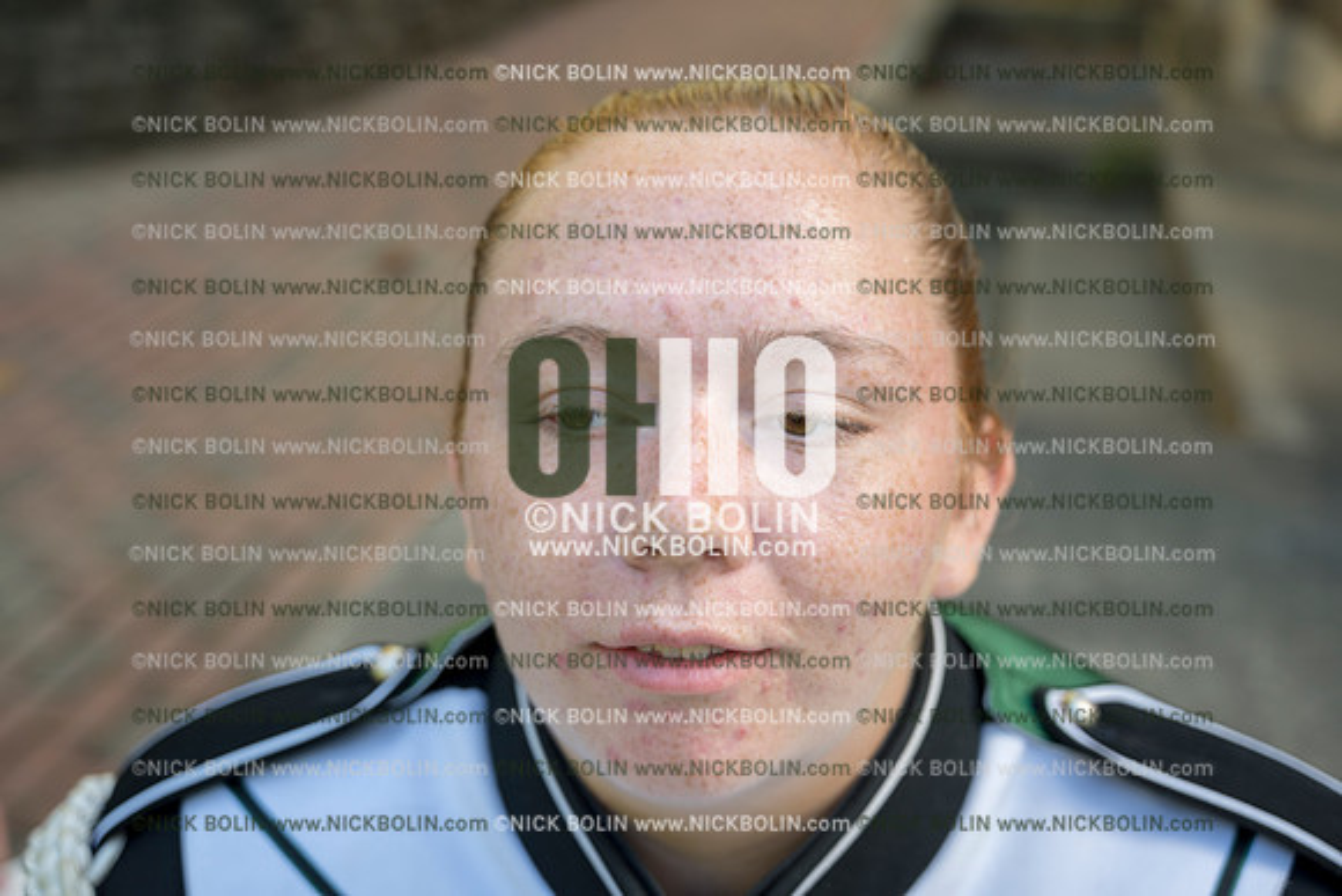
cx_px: 671
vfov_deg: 29.9
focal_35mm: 45
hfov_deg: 43.6
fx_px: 1678
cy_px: 448
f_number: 4
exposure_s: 1/100
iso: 125
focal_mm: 45
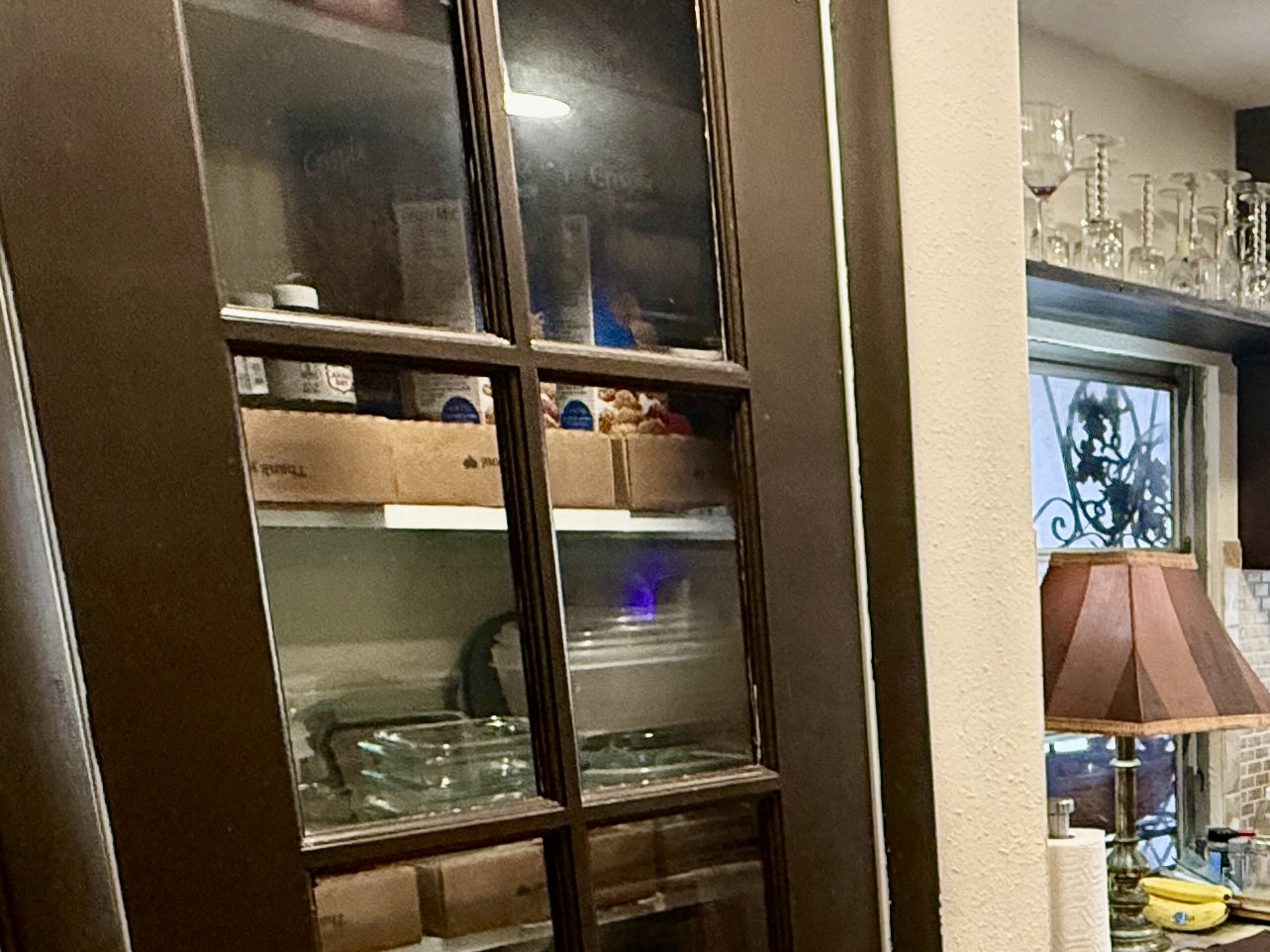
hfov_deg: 36.6
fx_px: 1614
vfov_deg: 30.8
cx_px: 1379
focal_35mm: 44
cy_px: 923
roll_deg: -0.6
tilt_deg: -12.1
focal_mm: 2.22
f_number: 2.2
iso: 320
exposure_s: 1/120
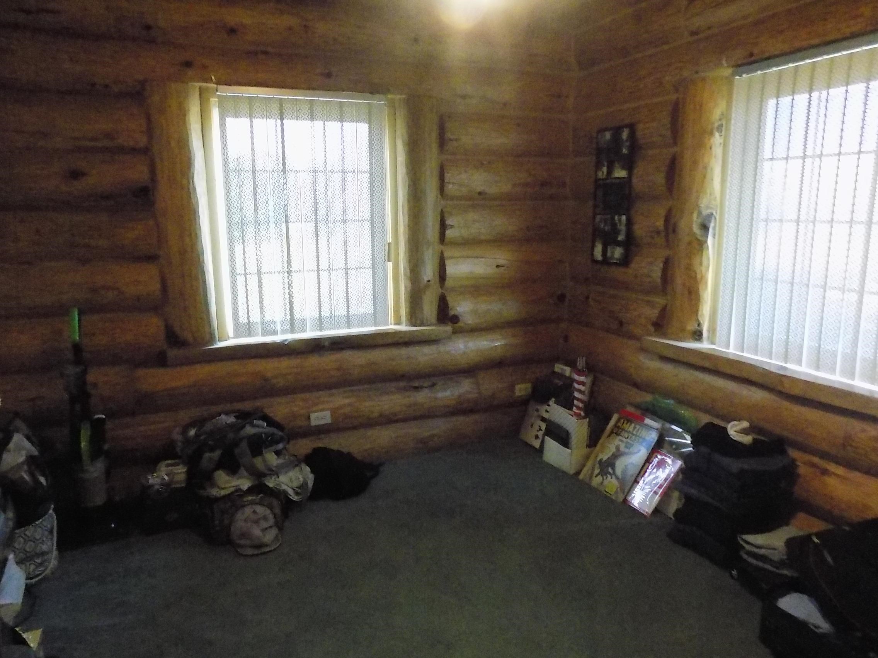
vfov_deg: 56.8
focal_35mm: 24
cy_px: 329
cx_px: 439
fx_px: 609
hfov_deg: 71.6
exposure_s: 1/50
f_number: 3.1
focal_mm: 4.3
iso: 1600
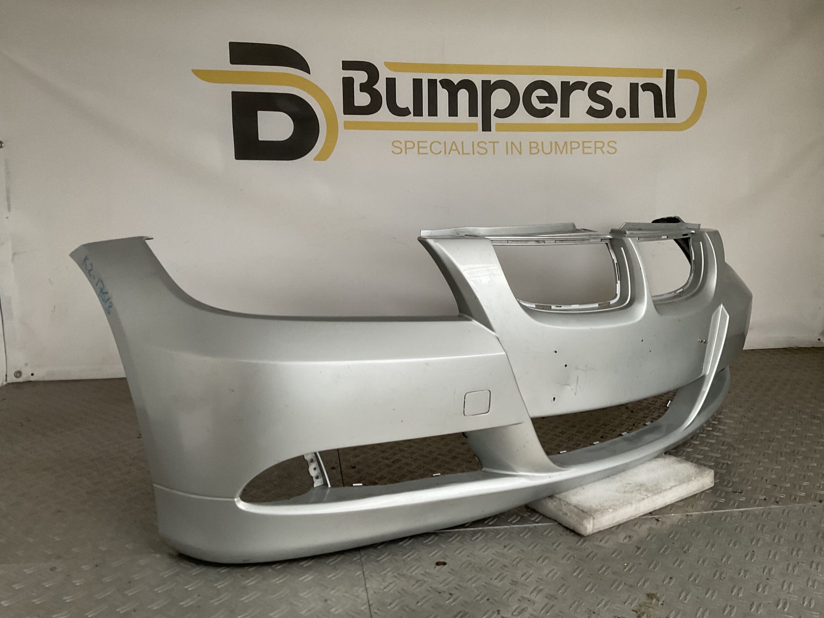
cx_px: 412
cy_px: 309
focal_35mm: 29
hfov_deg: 61.7
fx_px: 690
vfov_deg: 48.2
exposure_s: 1/60
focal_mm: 3
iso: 80
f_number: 1.8
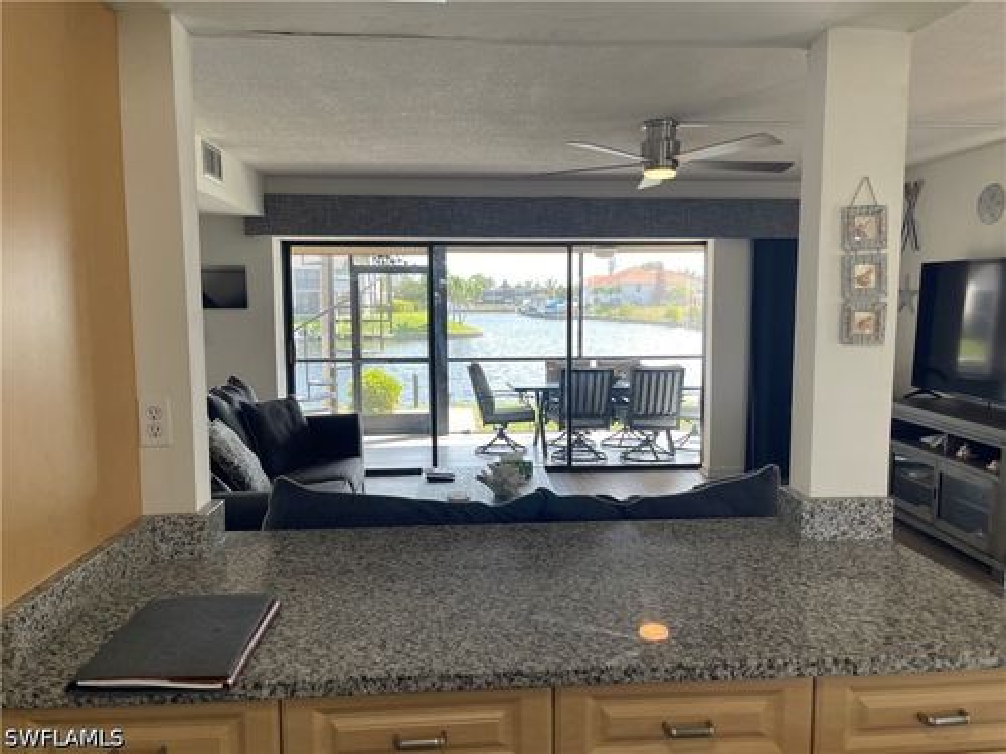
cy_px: 377
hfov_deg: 69.4
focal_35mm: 25
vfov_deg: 54.9
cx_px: 503
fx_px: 727
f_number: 1.6
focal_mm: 5.1
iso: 32
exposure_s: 1/120
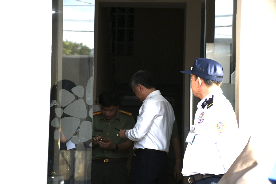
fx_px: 859
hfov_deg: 18.3
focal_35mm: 112
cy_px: 92
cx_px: 138
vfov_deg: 12.2
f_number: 5
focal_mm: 75
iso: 500
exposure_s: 1/200
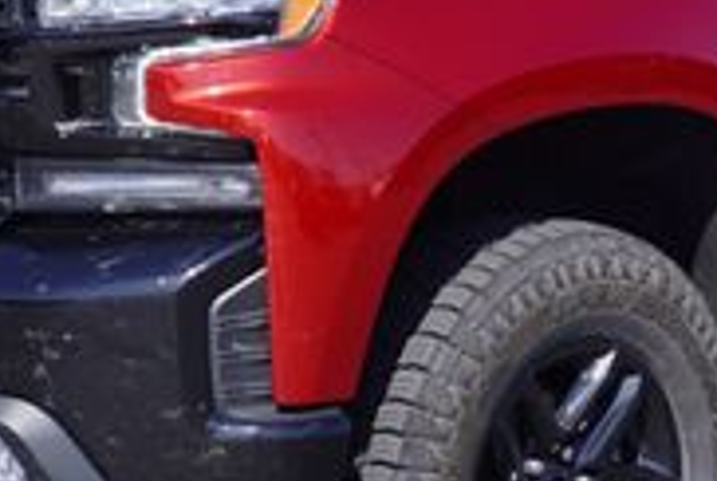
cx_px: 587
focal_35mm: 153
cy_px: 162
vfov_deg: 9.0
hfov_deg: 13.3
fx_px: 3047
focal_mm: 29
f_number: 9
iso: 100
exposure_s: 1/125
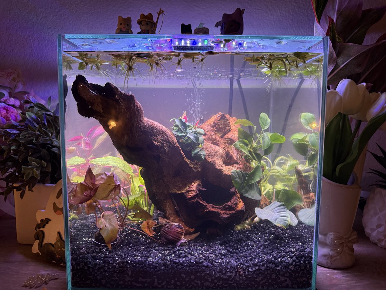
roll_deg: -0.1
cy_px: 145
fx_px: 268
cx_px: 193
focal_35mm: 24
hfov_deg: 71.6
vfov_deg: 56.8
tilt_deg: -6.5
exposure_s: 1/60
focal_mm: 6.76
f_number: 1.78
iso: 250
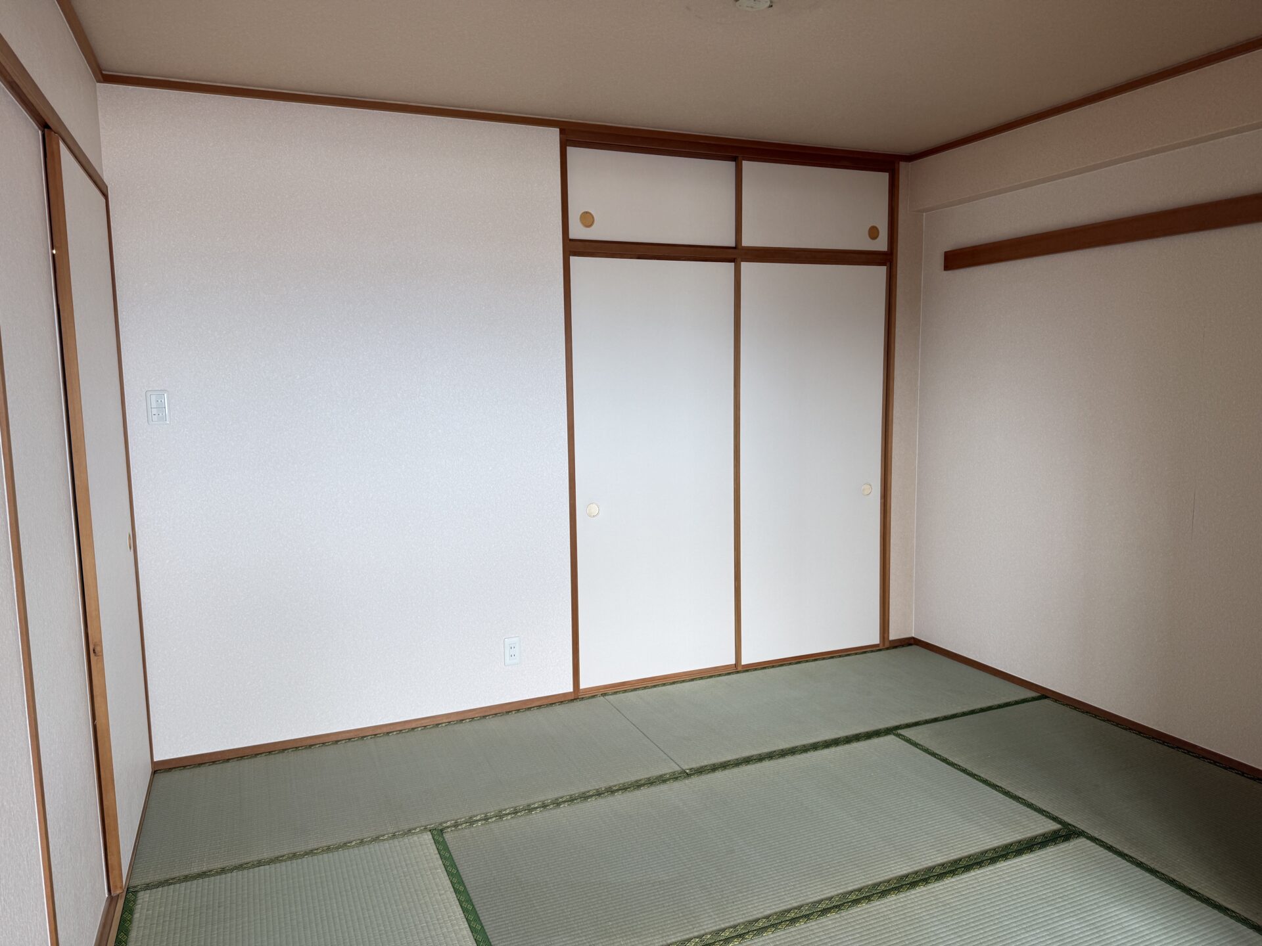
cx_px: 631
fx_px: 875
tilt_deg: -6.9
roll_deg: +0.7
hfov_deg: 71.6
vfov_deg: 56.8
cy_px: 473
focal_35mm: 24
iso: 80
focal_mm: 6.76
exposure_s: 1/121
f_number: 1.78
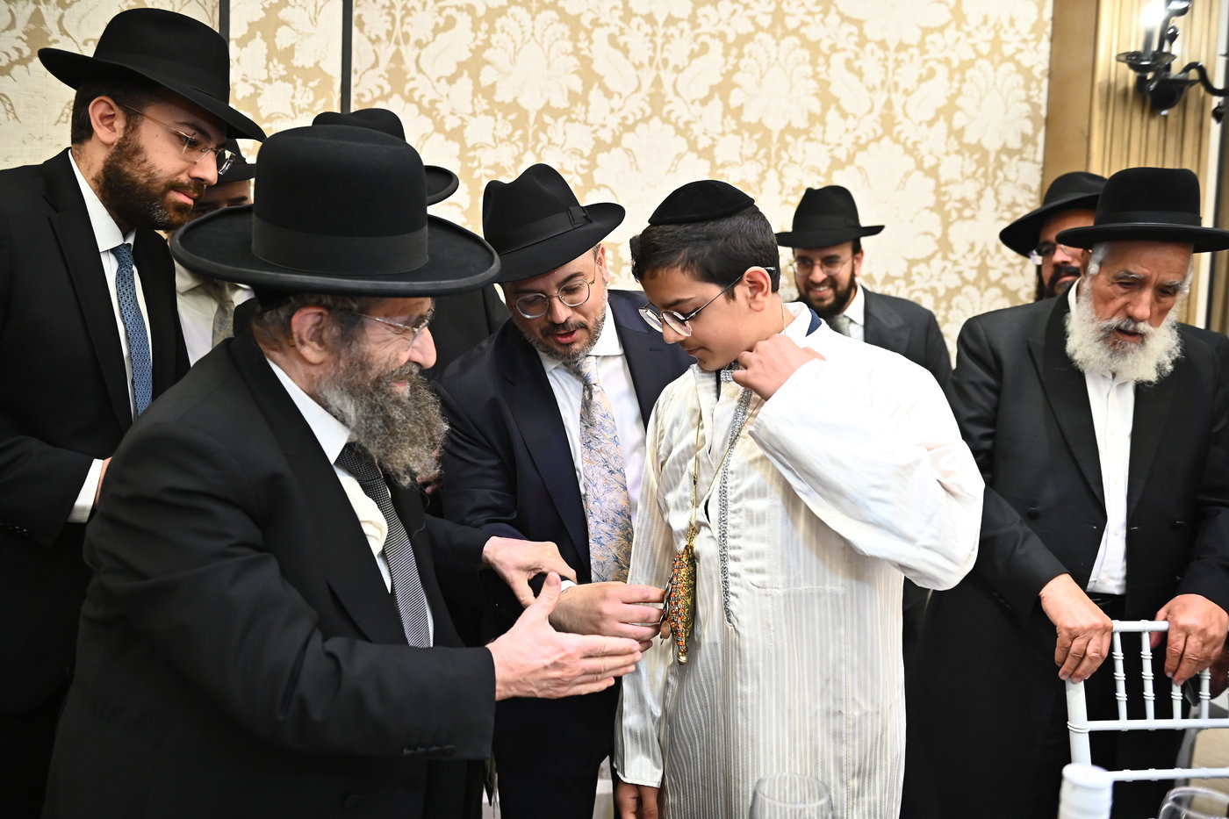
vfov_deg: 42.3
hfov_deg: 60.3
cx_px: 614
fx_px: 1058
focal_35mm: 31
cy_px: 410
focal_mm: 31
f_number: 3.2
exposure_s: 1/160
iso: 2500
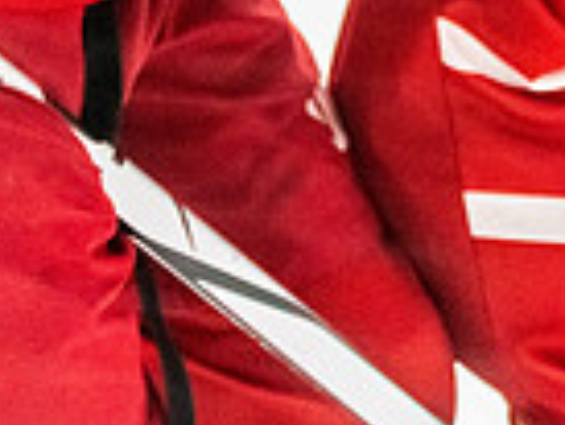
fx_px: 5113
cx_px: 758
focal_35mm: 313
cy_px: -417
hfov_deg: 6.3
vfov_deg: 4.7
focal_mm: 70
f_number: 2.8
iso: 4000
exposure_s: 1/800
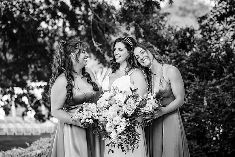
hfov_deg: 22.7
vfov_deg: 15.3
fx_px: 585
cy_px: 78
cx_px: 121
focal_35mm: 90
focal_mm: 85
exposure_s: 1/500
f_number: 2.8
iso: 64
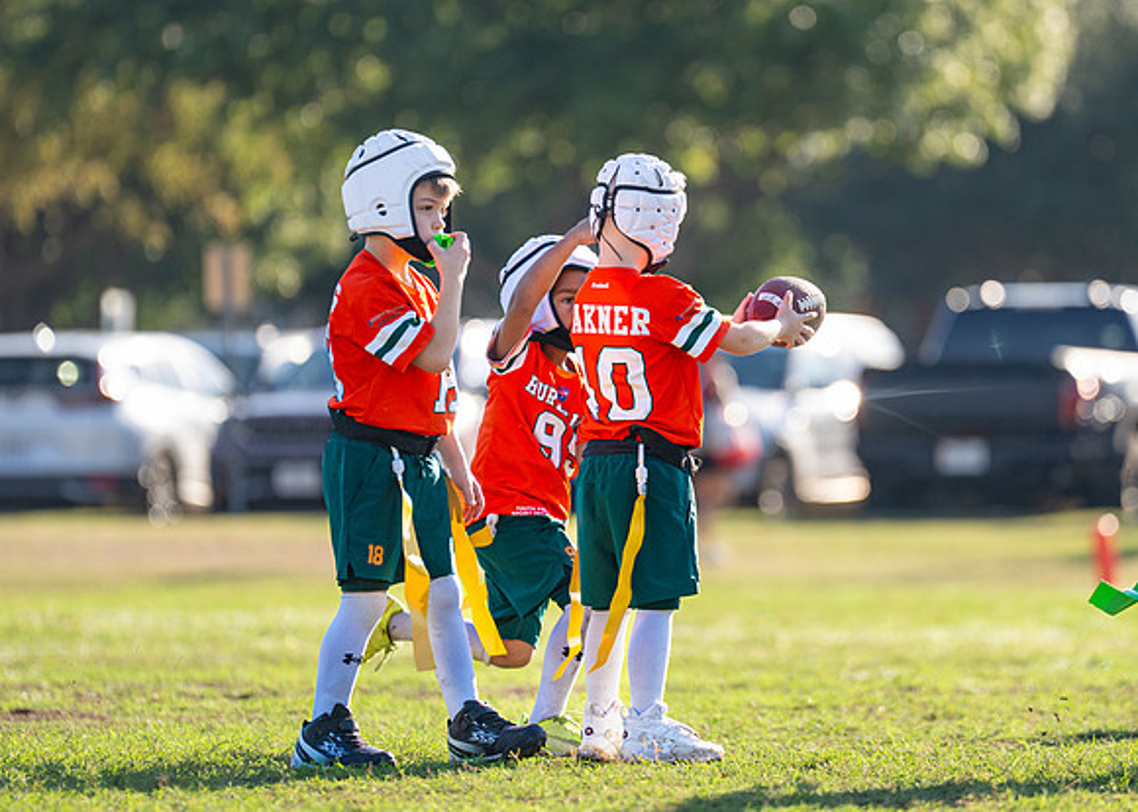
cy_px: 365
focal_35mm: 323
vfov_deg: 4.5
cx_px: 699
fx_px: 10425
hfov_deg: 6.2
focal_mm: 200
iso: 250
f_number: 2.8
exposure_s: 1/2000
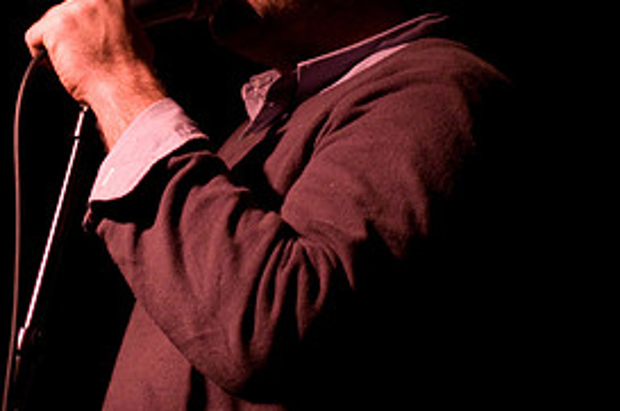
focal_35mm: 185
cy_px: 92
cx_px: 159
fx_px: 3180
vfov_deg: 7.4
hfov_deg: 11.1
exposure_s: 1/60
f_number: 2.8
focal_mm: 58
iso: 1000
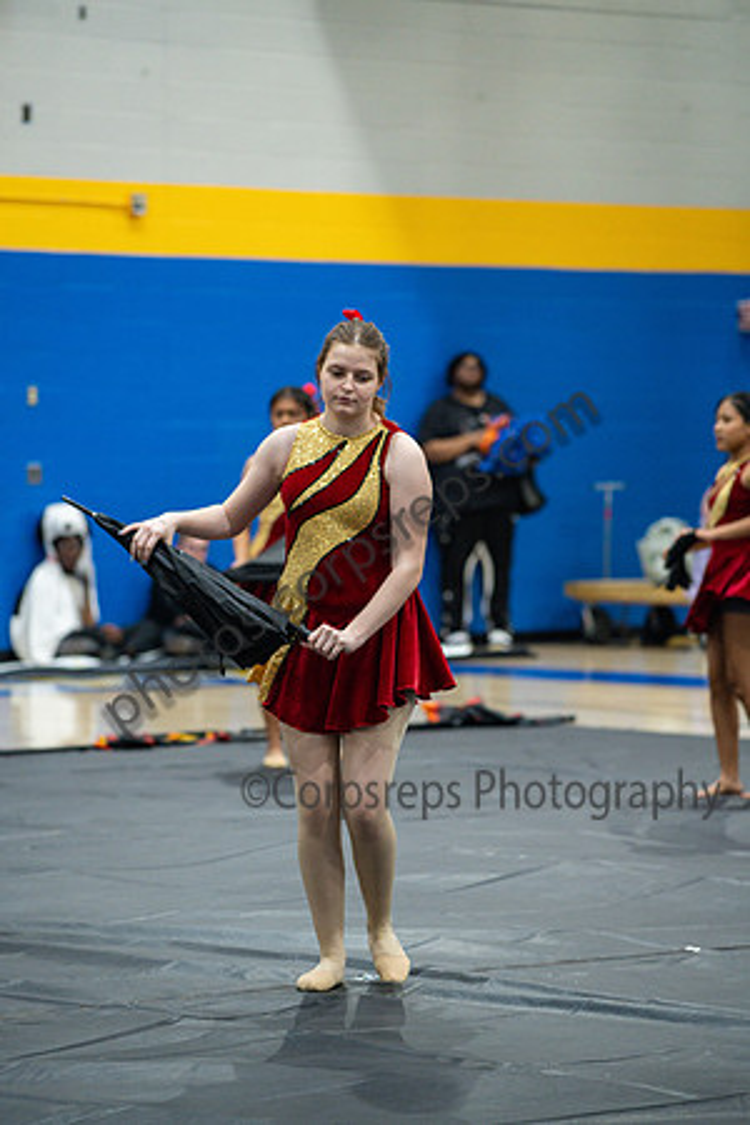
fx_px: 4843
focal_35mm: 155
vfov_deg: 13.2
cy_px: 562
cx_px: 375
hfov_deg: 8.9
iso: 5000
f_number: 4
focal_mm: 155
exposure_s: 1/500
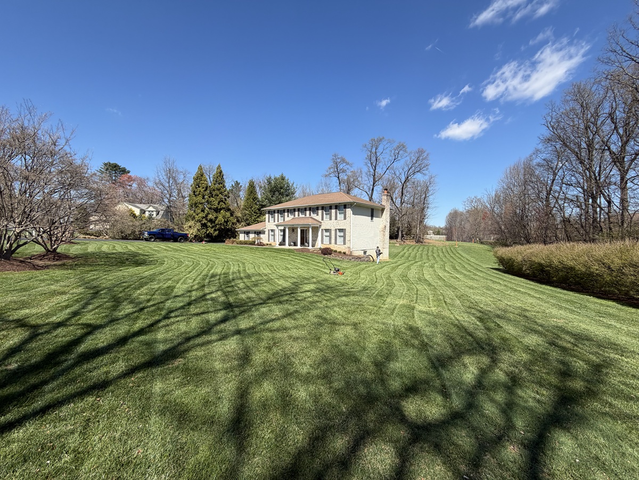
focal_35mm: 14
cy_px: 240
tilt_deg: -1.7
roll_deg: -1.2
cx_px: 320
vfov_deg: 85.7
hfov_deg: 102.1
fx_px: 258
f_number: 2.2
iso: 32
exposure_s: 1/770
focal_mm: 2.22
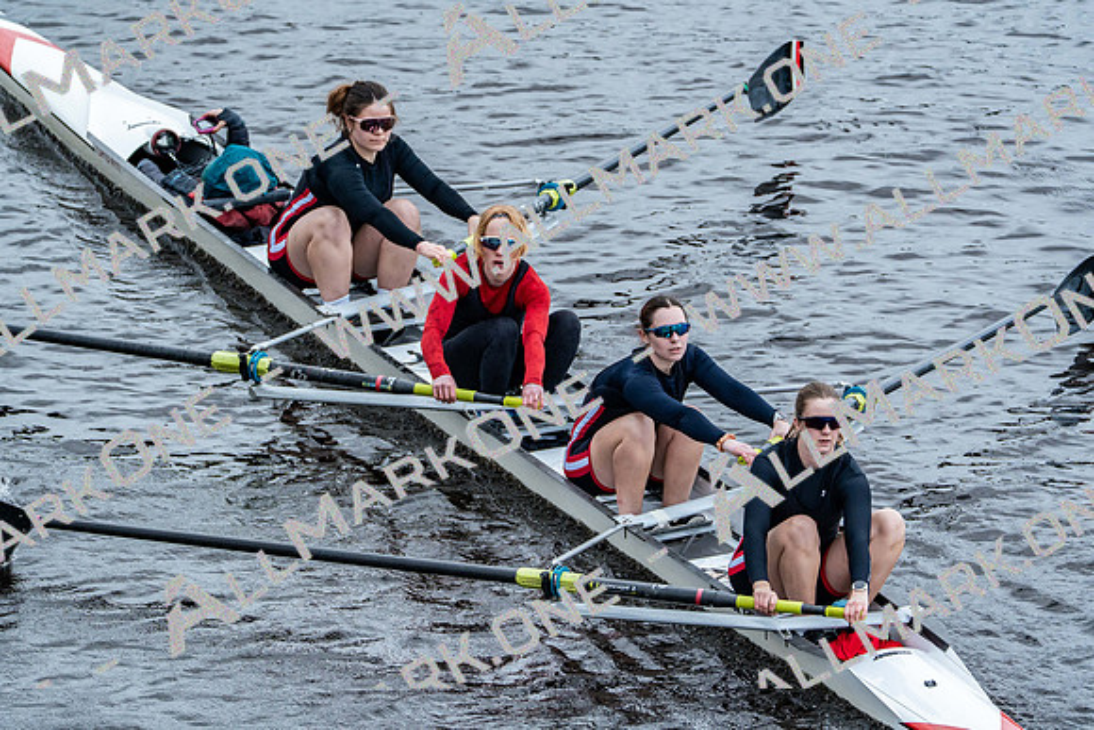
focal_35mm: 433
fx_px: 13161
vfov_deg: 3.2
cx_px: 547
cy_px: 365
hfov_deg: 4.8
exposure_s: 1/1000
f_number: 6.3
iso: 2500
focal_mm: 433
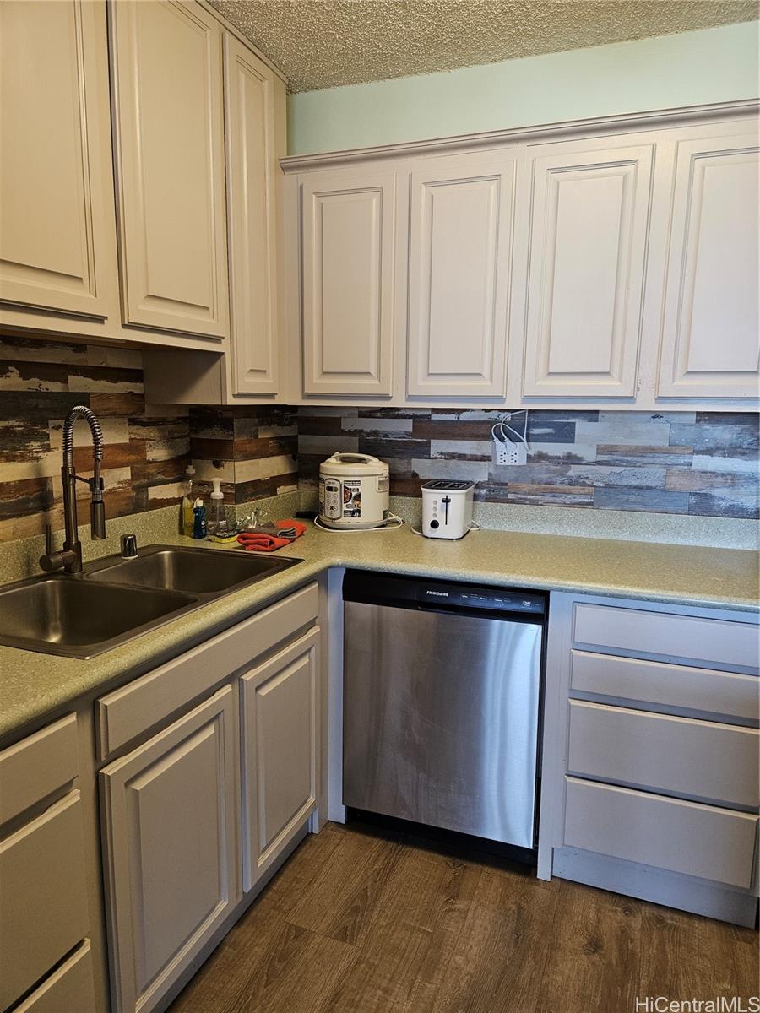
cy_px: 506
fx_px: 673
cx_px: 380
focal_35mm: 23
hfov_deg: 58.9
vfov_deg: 73.9
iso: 320
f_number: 1.8
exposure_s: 1/120
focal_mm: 5.4
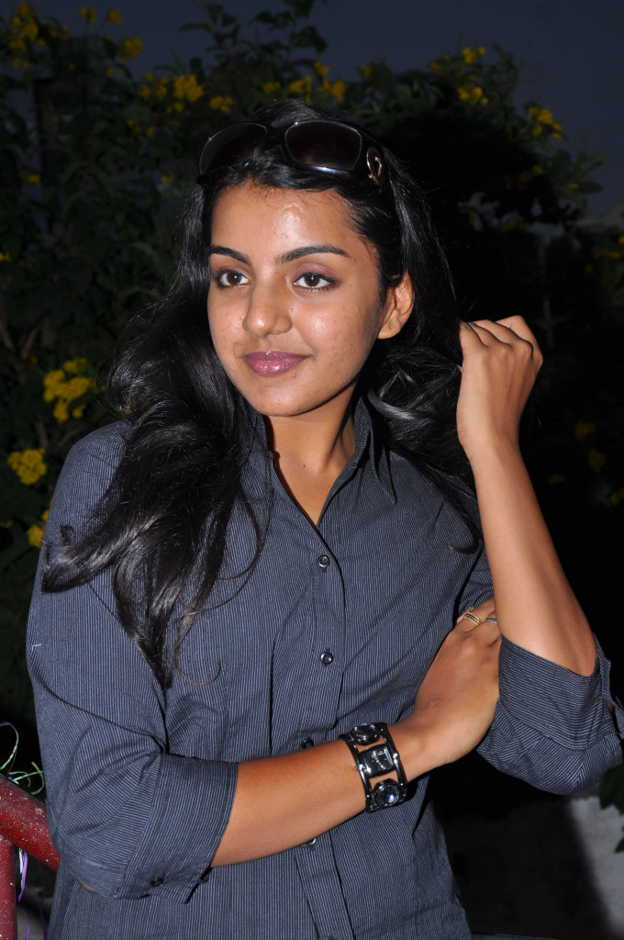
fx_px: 1642
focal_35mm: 63
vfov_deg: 31.9
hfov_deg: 21.5
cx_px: 312
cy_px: 470
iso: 200
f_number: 7.1
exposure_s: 1/125
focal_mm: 42
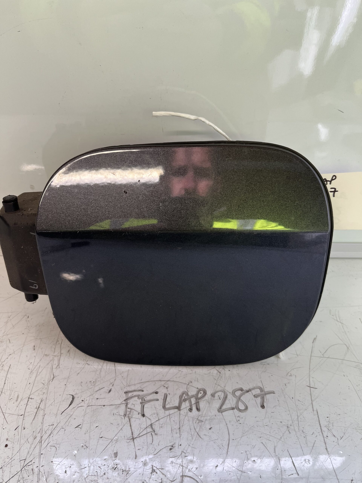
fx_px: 363
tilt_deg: -39.2
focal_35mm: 26
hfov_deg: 53.1
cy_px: 242
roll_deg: -1.2
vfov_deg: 67.3
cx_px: 181
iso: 125
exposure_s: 1/121
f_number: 1.6
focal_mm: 5.1
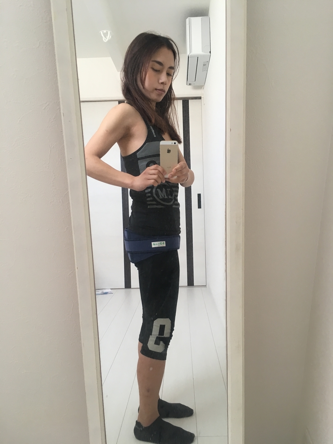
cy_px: 222
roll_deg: +2.1
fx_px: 372
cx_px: 166
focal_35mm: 29
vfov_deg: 61.7
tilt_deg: -20.9
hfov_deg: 48.2
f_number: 2.2
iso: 64
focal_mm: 4.15
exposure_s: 1/30
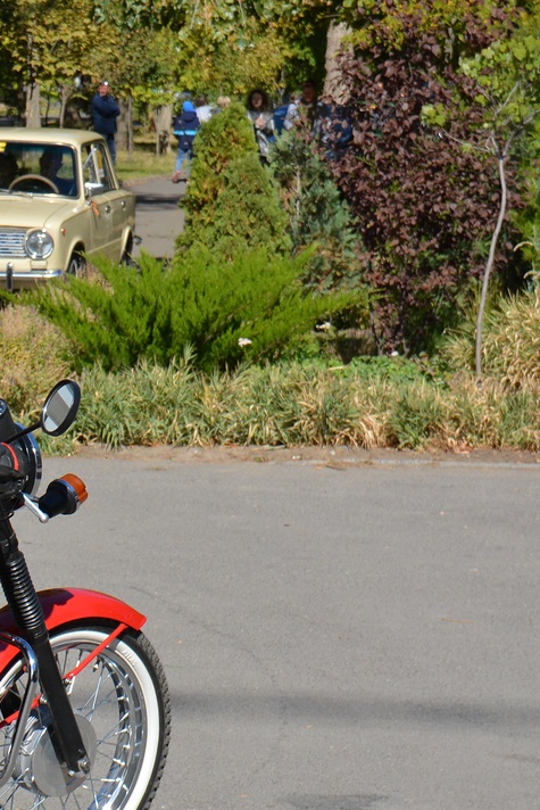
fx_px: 3126
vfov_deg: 14.7
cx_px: -219
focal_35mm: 139
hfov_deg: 9.6
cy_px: 501
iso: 400
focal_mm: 44
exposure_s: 1/1600
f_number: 6.3
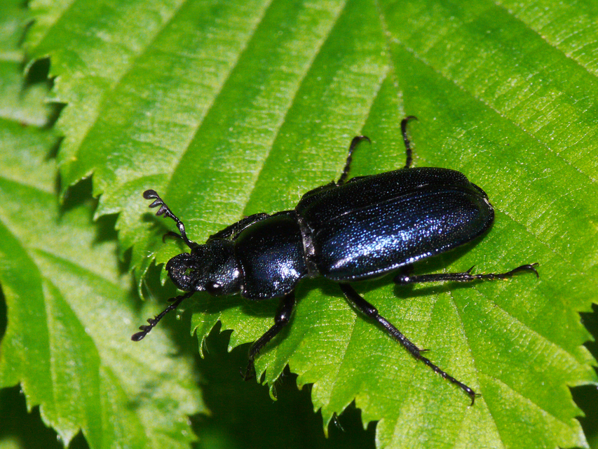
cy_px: 224
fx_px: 5702
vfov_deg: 4.5
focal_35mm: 330
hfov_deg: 6.0
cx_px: 299
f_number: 11
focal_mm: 69.9
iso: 200
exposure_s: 1/250
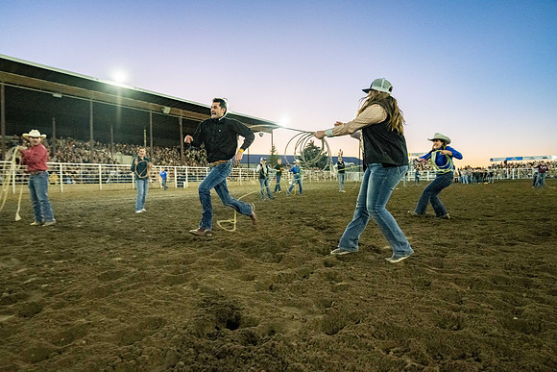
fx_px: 364
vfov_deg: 54.1
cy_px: 186
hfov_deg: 74.9
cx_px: 278
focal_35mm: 24
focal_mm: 23.5
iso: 3200
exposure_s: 1/320
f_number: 4
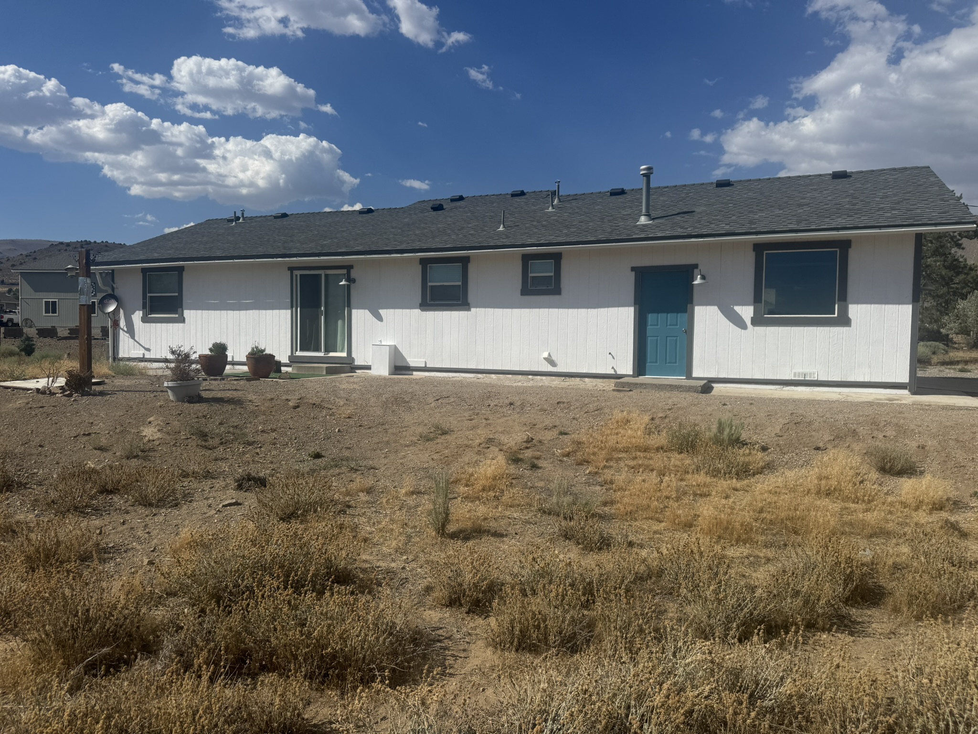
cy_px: 367
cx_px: 489
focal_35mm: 24
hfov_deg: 71.6
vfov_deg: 56.8
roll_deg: -0.3
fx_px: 678
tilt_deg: -1.8
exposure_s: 1/9009
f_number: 1.78
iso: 80
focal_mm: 6.76
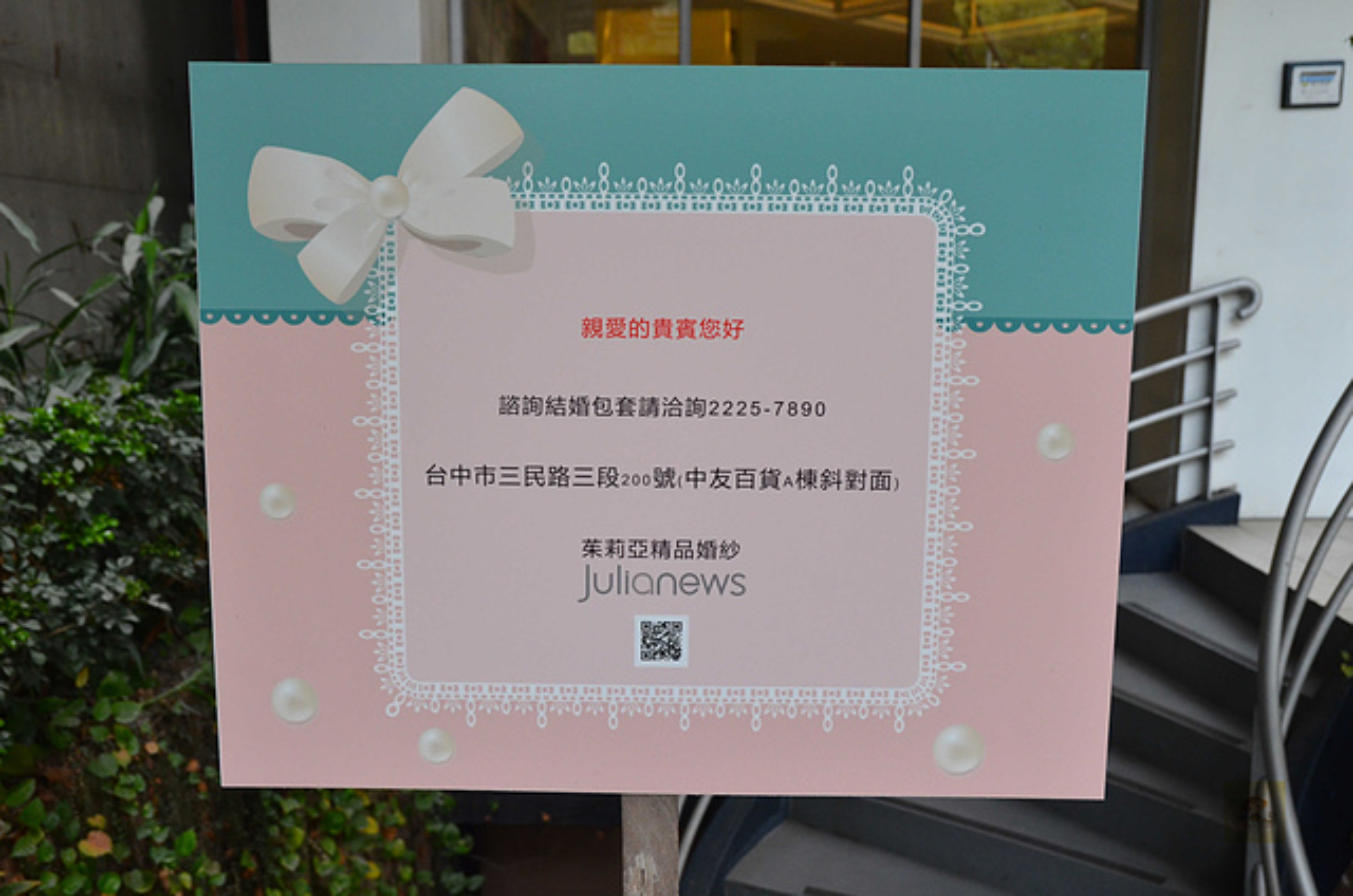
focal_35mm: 33
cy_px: 448
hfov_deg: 57.3
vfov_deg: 39.8
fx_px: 1238
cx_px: 676
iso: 800
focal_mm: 22
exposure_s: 1/400
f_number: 5.6
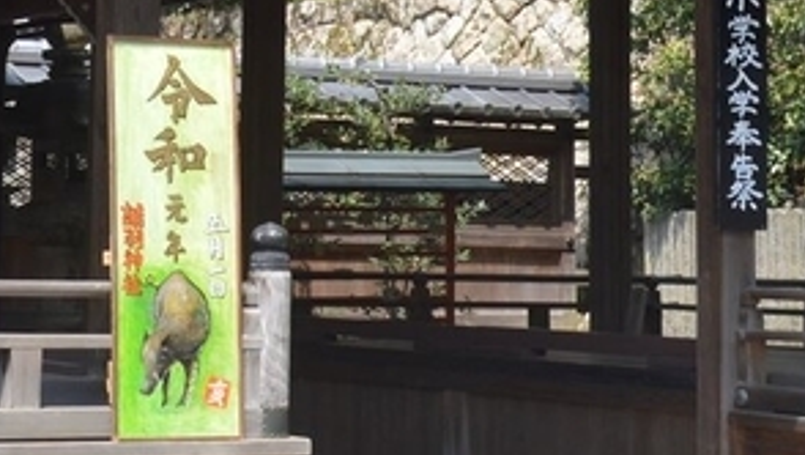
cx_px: 203
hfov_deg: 16.7
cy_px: -280
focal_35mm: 128
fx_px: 2735
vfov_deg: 9.2
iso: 400
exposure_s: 1/320
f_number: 9
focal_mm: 20
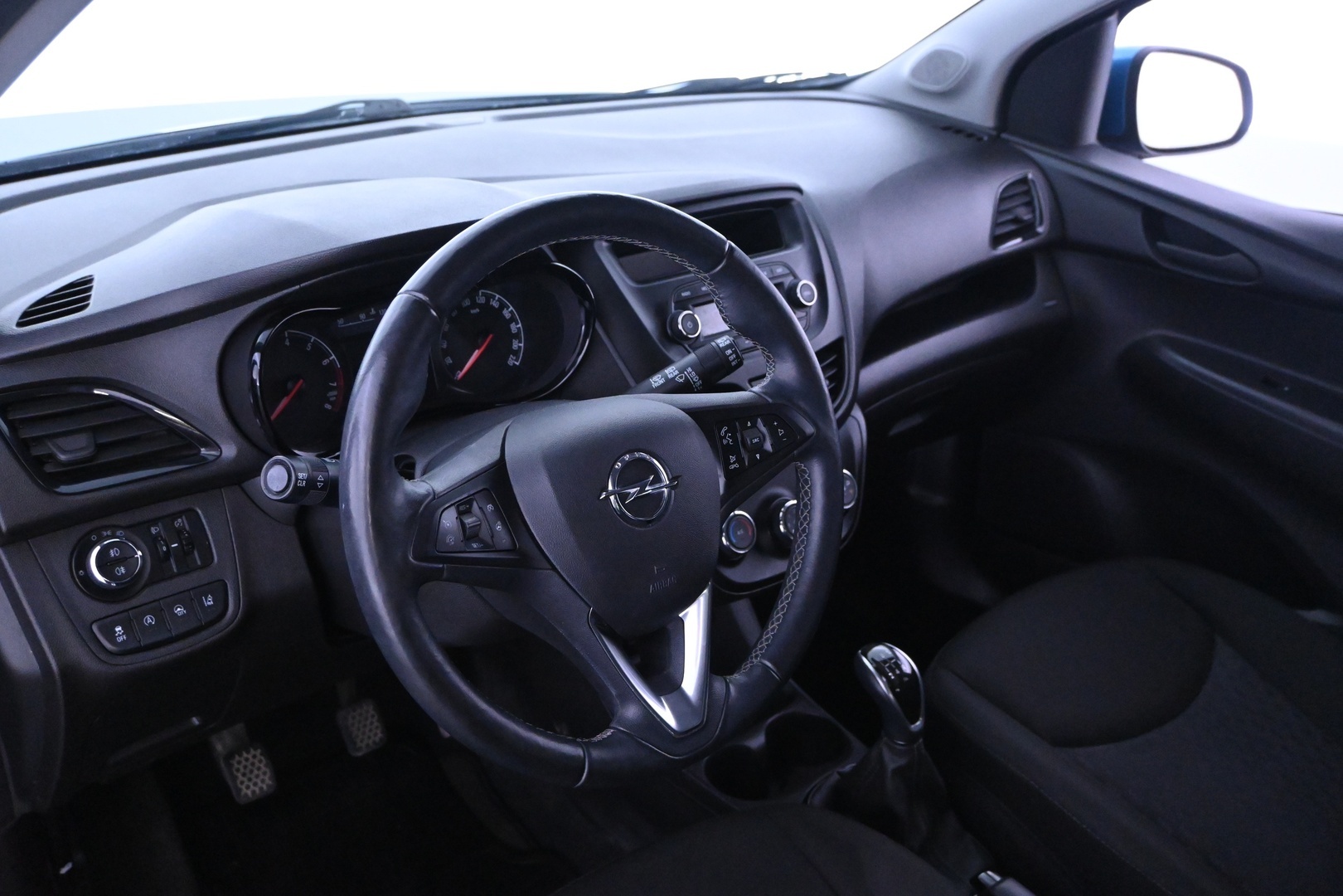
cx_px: 672
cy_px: 448
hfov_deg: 57.2
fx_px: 1231
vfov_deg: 40.0
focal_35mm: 33
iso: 6400
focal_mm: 22
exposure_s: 1/50
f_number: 4
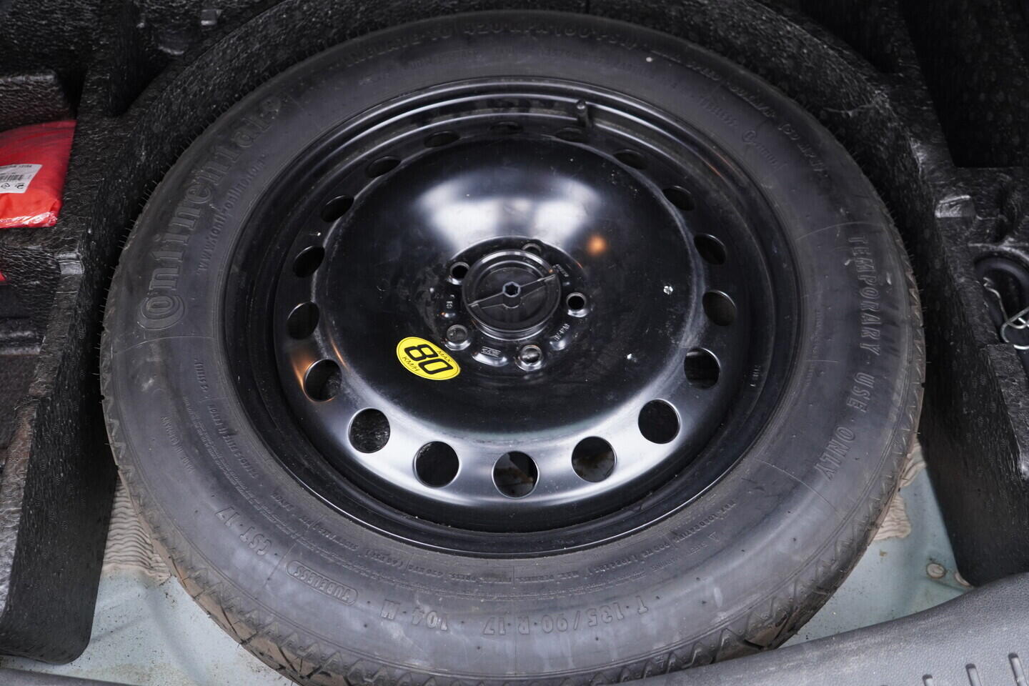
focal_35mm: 36
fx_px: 1029
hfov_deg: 53.1
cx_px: 514
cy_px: 343
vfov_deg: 36.9
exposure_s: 1/40
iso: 640
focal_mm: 24
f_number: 2.8
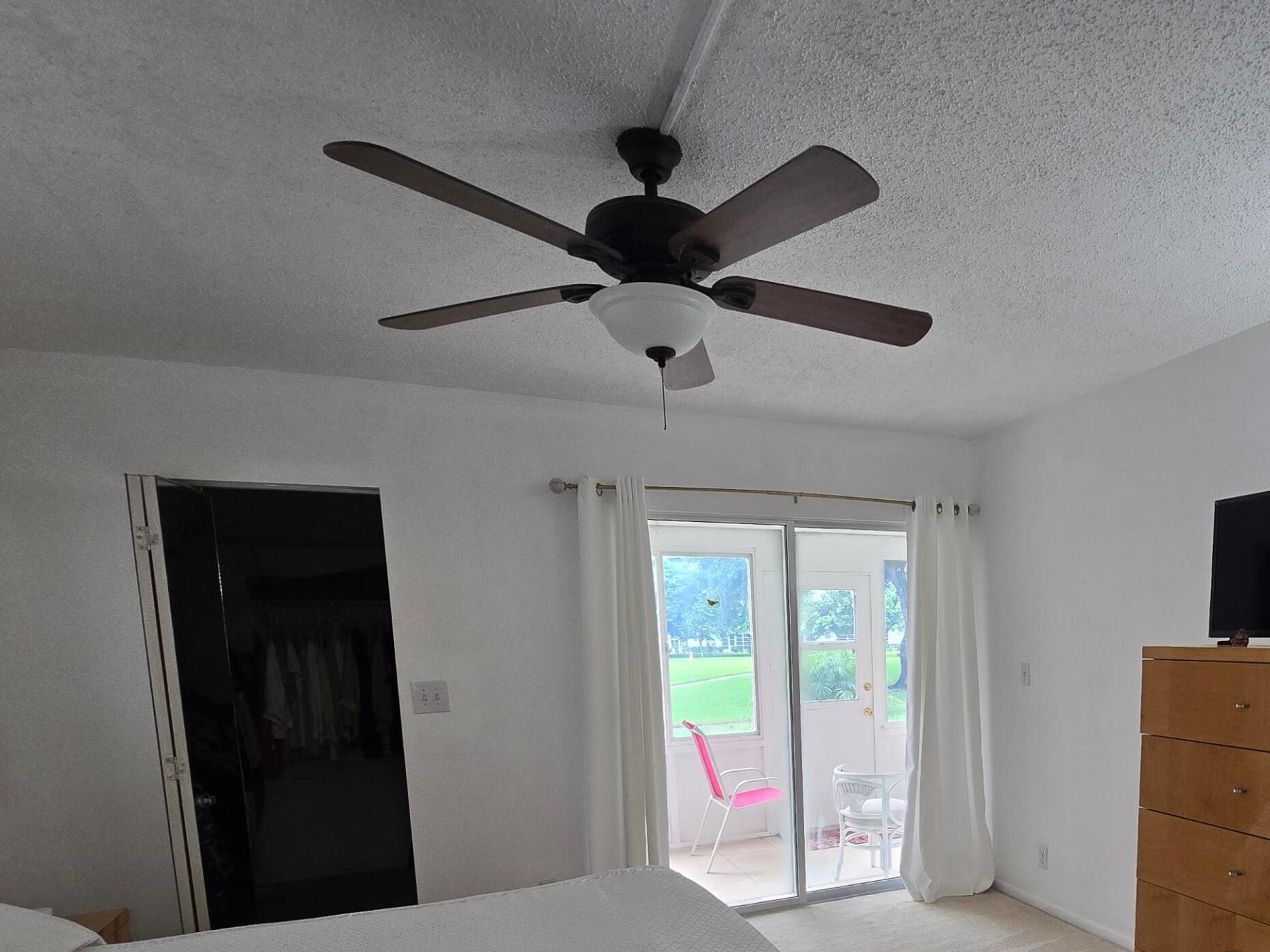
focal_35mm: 21
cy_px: 760
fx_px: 770
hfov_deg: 75.4
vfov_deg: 58.6
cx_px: 888
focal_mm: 2.2
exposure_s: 1/60
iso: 80
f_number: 2.2
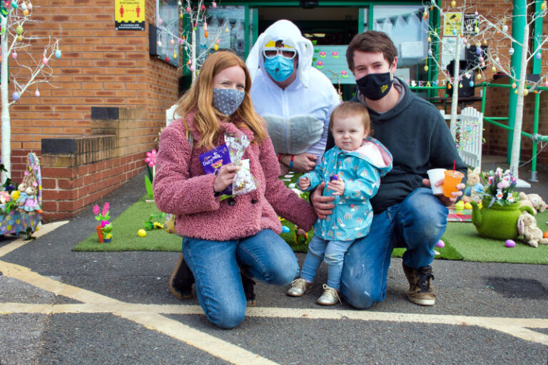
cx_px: 274
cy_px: 182
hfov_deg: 48.5
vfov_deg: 33.4
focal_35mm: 40
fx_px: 609
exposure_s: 1/1000
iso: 640
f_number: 8
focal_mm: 27
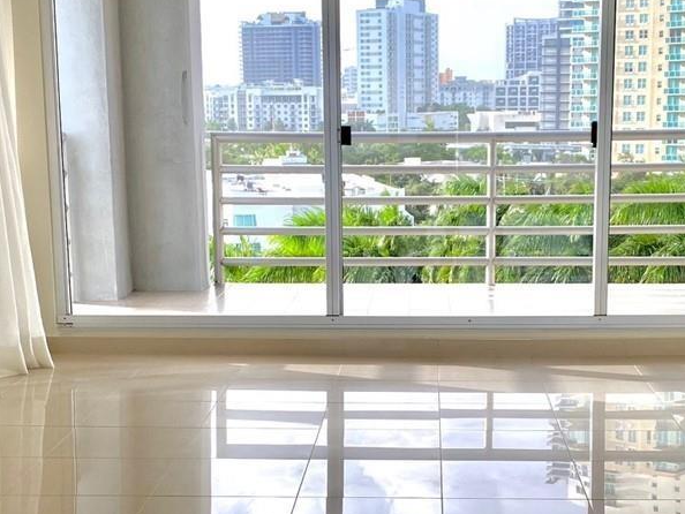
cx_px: 404
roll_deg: +0.6
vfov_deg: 20.9
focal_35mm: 70
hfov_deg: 27.7
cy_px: 364
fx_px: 1386
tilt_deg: -11.3
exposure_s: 1/244
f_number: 1.8
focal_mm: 4.25
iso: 32
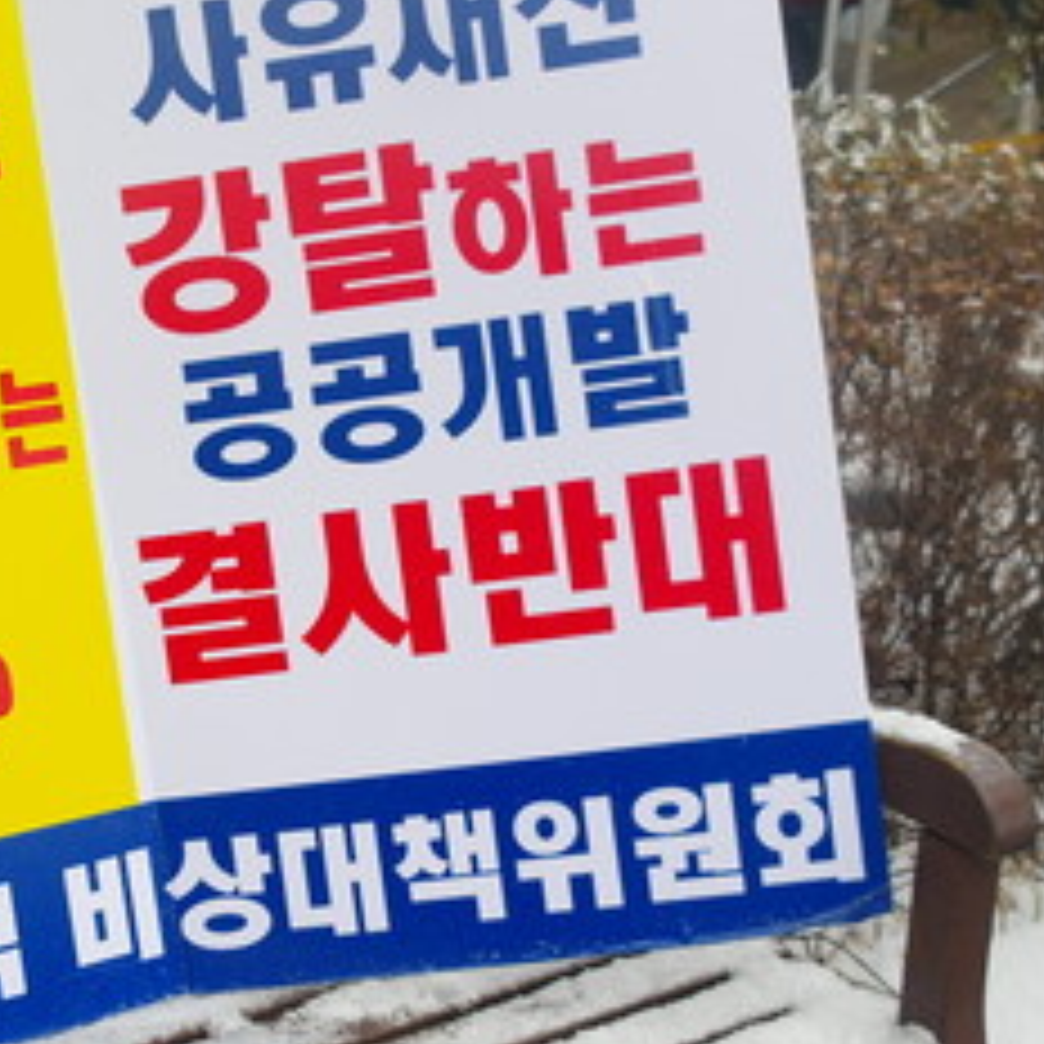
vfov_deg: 24.7
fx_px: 2389
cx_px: 202
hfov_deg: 24.3
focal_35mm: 70
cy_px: 495
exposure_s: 1/100
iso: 200
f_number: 4
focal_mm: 22
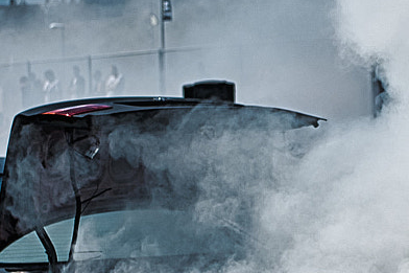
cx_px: 317
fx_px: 1624
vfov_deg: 9.6
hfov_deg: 14.3
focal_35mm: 143
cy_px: 204
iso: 100
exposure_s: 1/1600
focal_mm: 35
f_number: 2.8
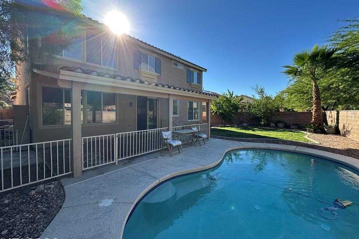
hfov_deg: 100.4
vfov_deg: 77.3
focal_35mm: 15
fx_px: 150
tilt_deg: -1.3
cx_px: 175
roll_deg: +0.8
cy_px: 116
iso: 40
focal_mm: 2.22
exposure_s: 1/686
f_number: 2.2
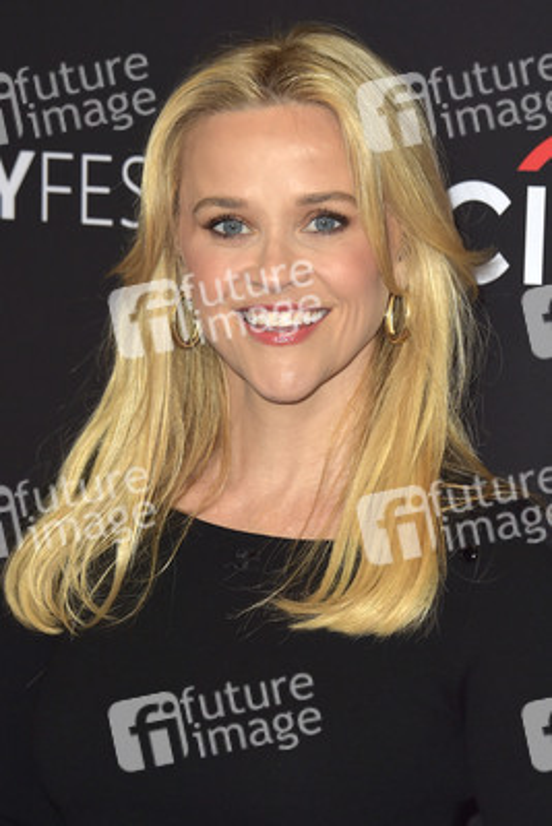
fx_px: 2574
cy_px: 413
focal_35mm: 112
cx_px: 276
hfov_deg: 12.2
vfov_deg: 18.3
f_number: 6.3
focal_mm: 112
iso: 400
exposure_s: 1/200
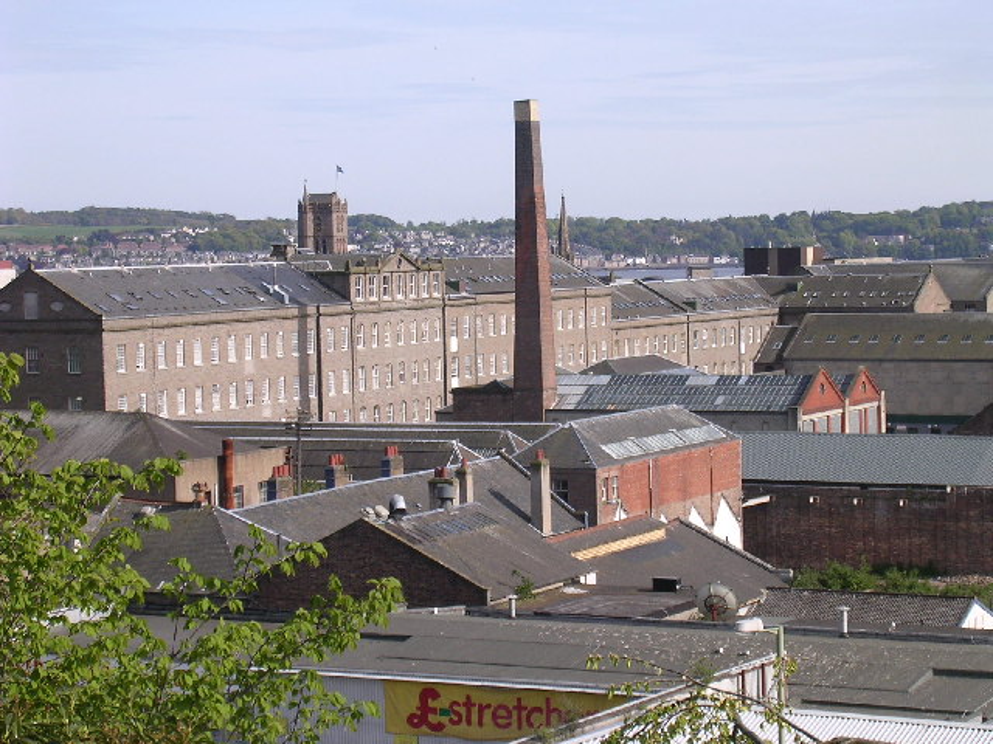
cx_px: 496
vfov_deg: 15.6
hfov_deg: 20.7
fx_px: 2725
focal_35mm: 95
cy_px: 372
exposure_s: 1/416
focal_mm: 14.5
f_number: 4.4
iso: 100
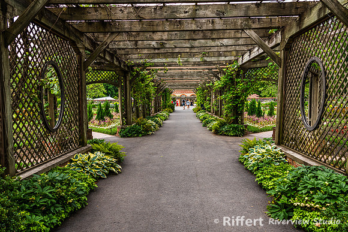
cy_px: 116
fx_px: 286
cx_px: 174
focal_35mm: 30
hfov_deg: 62.7
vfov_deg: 44.2
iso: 125
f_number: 8
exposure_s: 1/160
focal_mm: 28
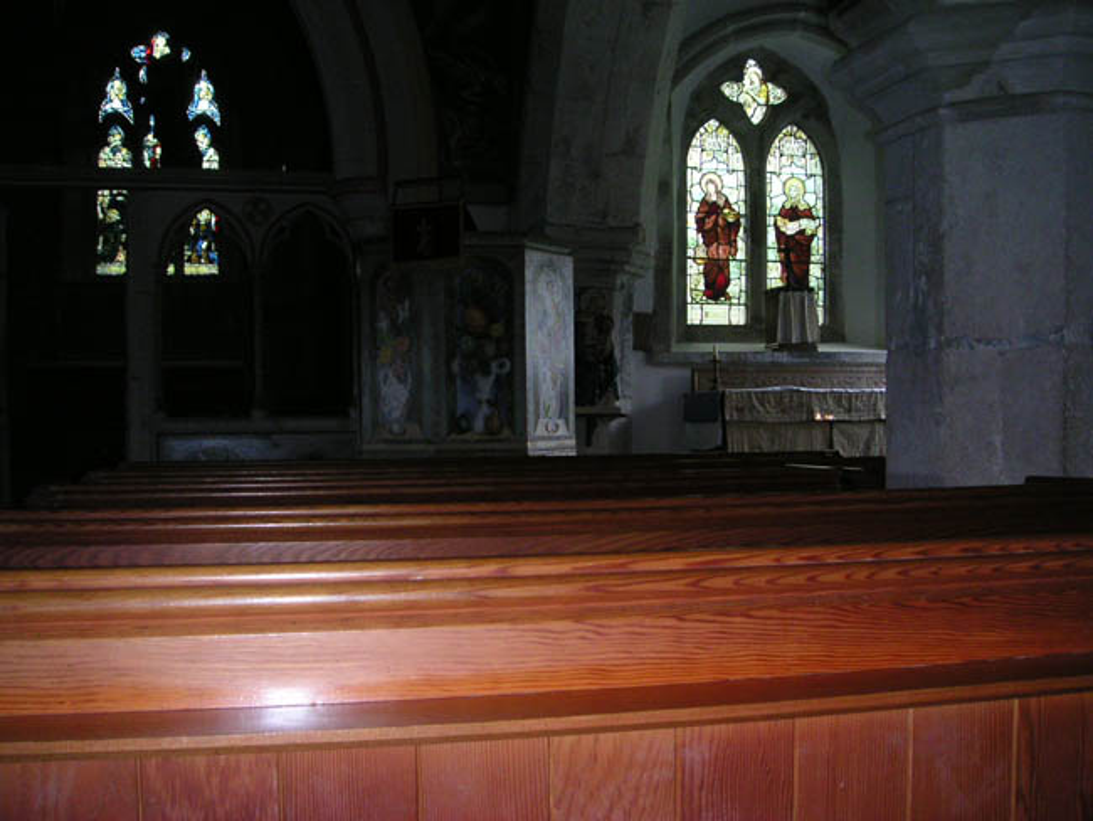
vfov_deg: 37.7
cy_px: 410
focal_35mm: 38
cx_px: 546
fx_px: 1200
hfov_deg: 49.0
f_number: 2.8
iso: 160
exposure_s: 1/45
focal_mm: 6
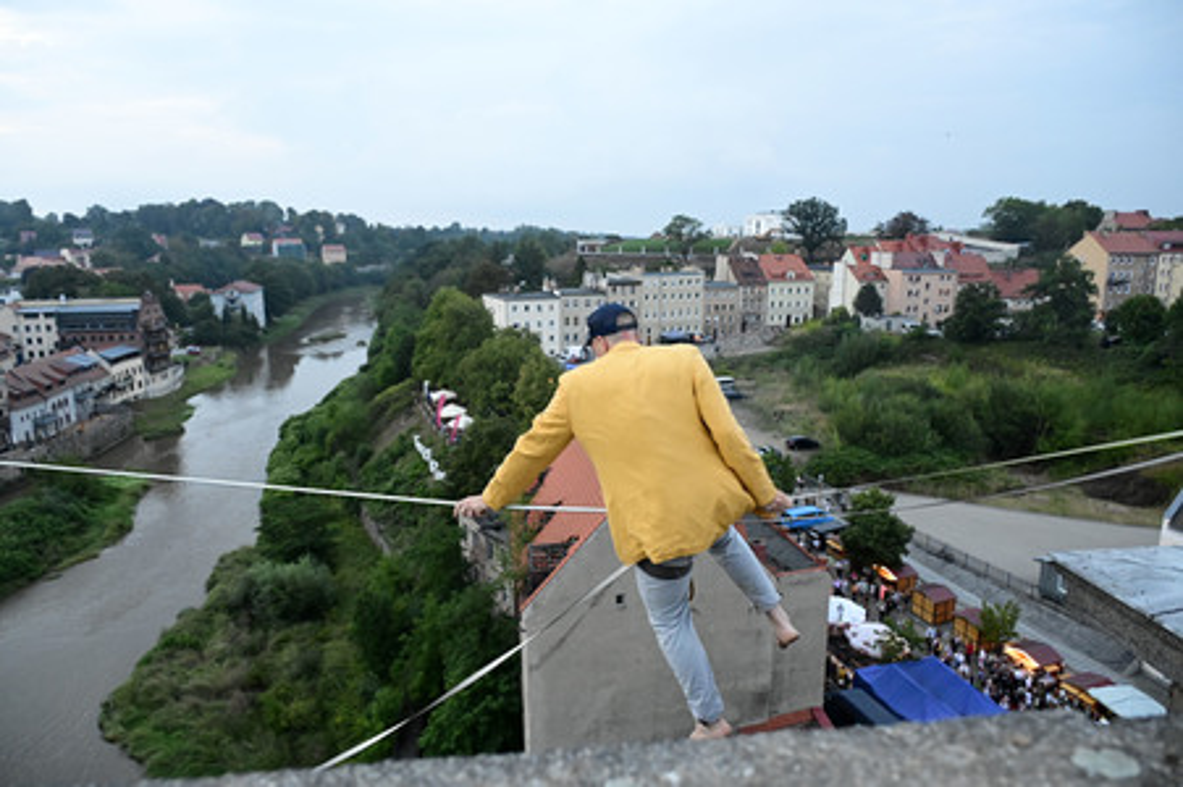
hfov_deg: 73.8
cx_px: 592
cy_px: 394
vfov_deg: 53.1
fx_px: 788
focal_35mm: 24
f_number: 5.6
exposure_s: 1/125
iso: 8000
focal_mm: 24
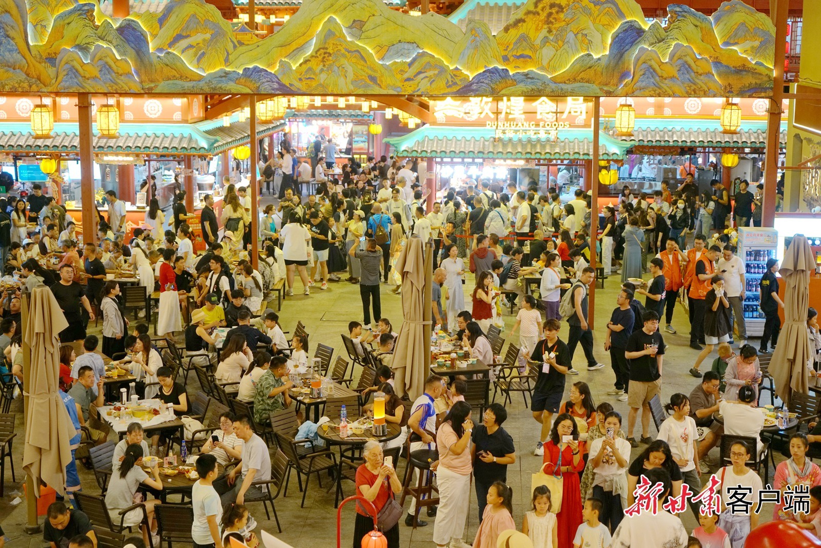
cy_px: 274
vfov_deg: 25.5
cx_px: 410
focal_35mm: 53
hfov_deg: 37.5
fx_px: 1209
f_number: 4
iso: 1000
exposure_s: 1/125
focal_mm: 53
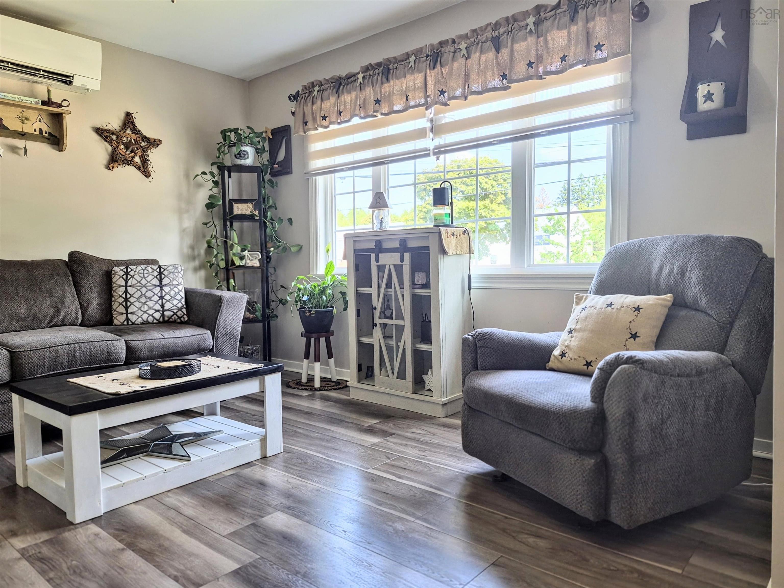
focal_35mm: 23
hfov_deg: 73.9
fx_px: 521
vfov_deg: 58.9
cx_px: 392
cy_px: 294
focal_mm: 5.4
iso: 100
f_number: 1.8
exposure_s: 1/120
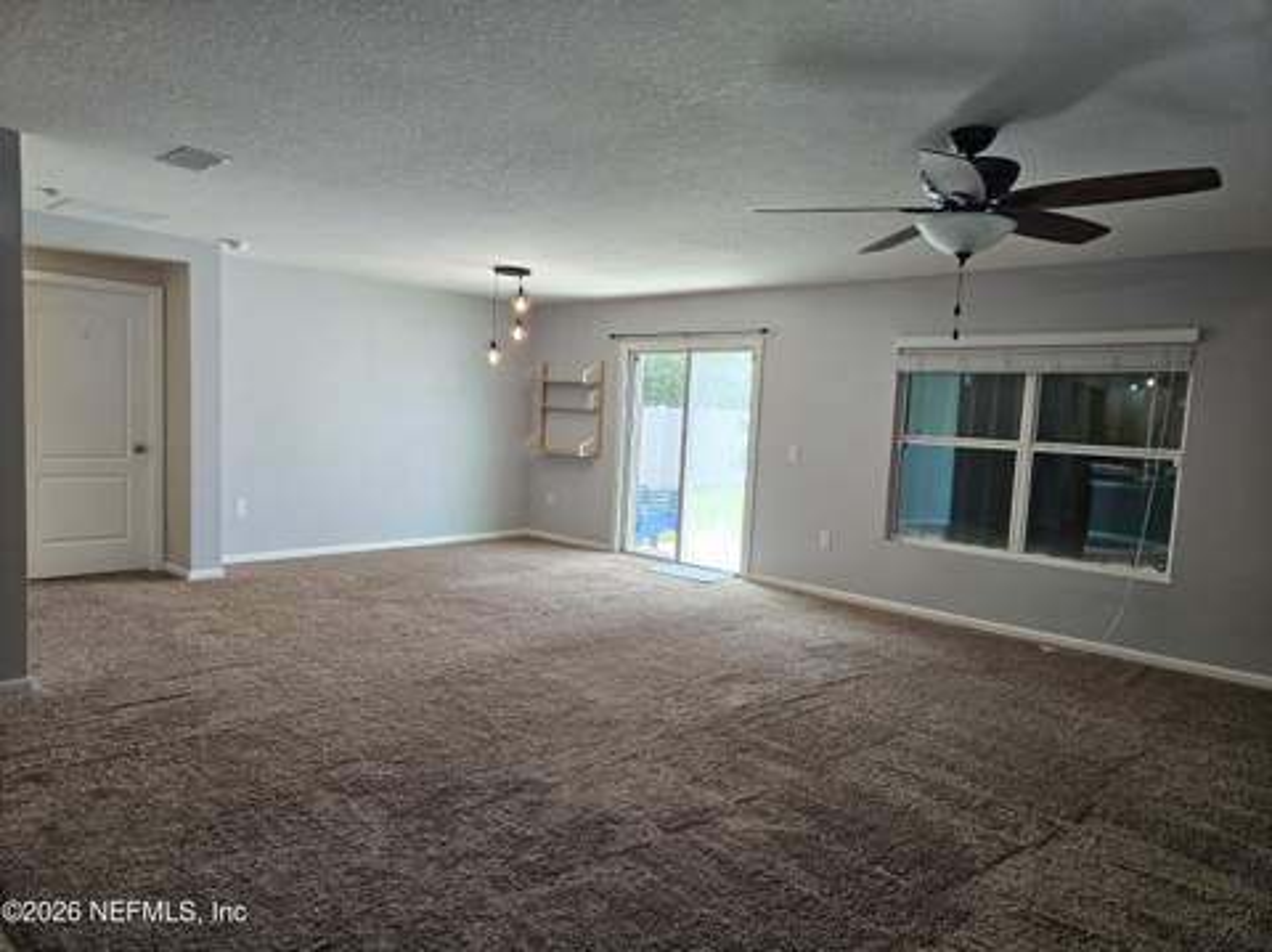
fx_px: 844
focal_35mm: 23
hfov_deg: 74.0
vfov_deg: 58.8
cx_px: 636
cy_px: 476
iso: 125
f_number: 1.8
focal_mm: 5.4
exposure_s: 1/120
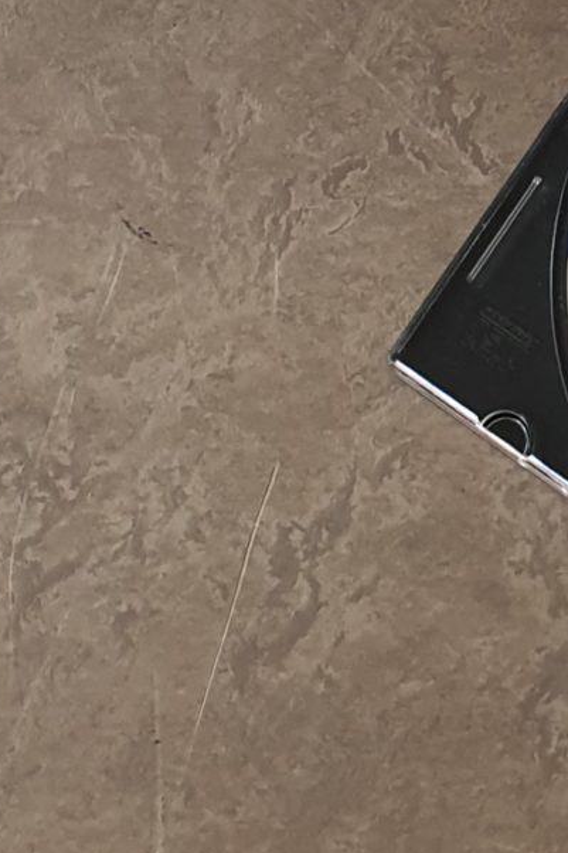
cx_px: 953
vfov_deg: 14.6
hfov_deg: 11.2
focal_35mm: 115
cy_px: -876
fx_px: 2723
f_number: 2.4
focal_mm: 4.3
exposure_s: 1/50
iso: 125
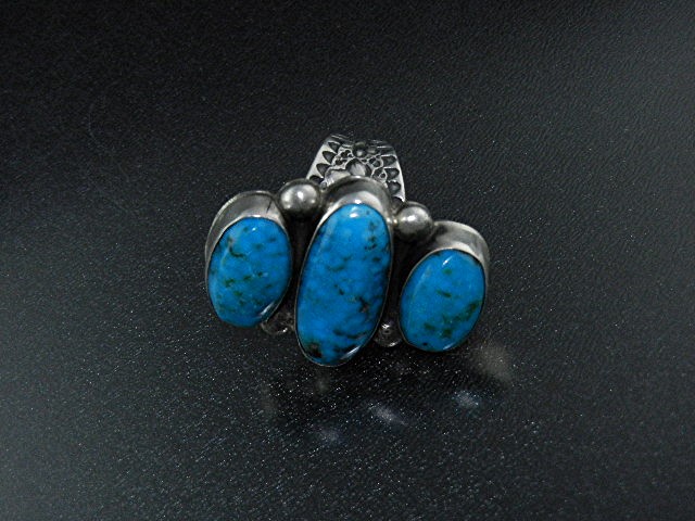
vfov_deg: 21.6
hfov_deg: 28.6
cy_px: 260
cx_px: 348
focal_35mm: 68
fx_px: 1365
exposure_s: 1/30
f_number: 8.2
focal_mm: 12.2
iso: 800
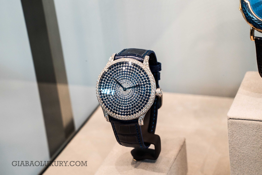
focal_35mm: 92
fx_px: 670
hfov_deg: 22.1
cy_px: 88
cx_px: 131
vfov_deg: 14.9
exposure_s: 1/125
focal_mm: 92
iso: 1000
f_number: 13
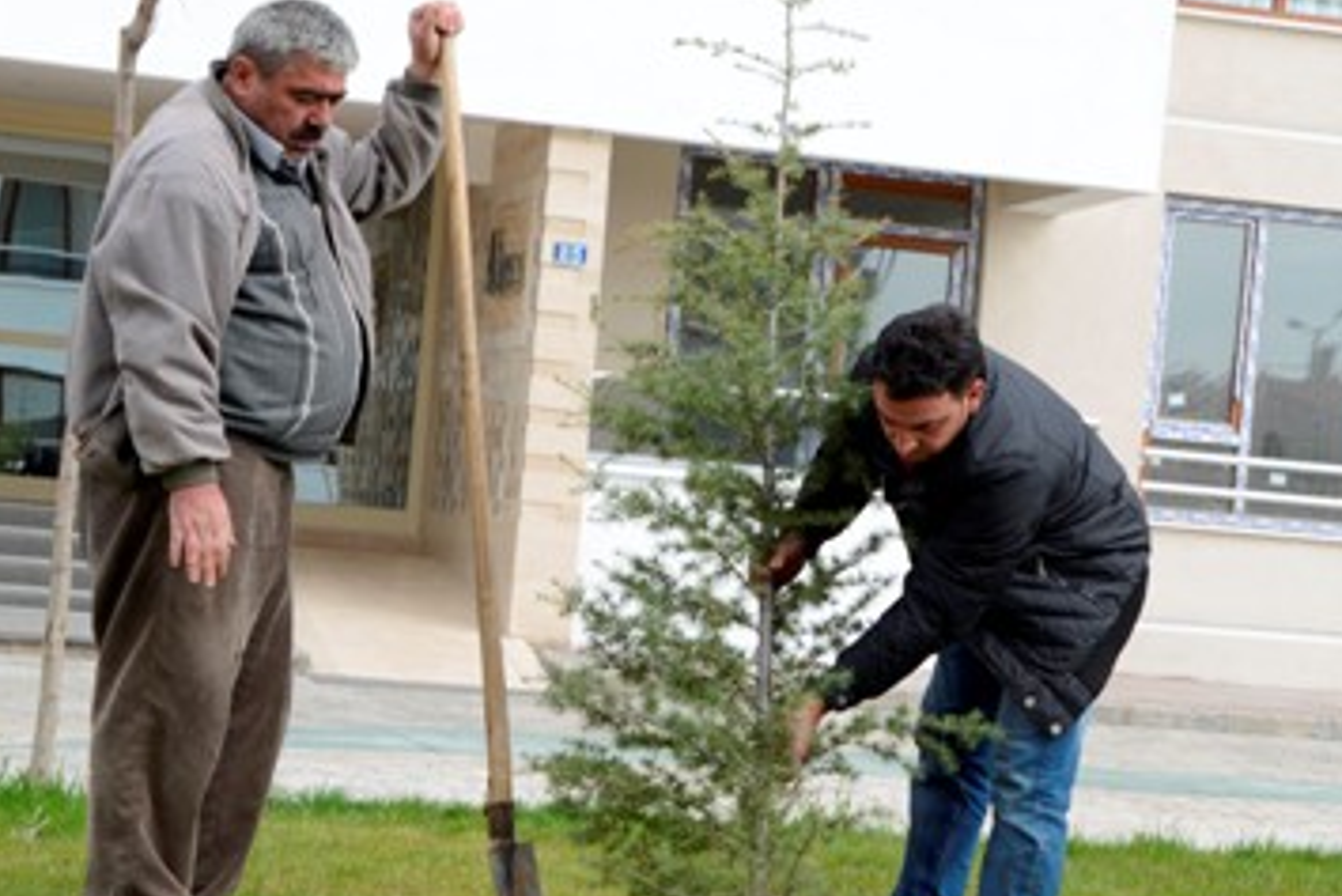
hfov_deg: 20.1
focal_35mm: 101
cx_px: 949
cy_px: 482
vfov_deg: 13.6
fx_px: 3766
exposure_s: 1/160
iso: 100
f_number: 6.3
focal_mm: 56
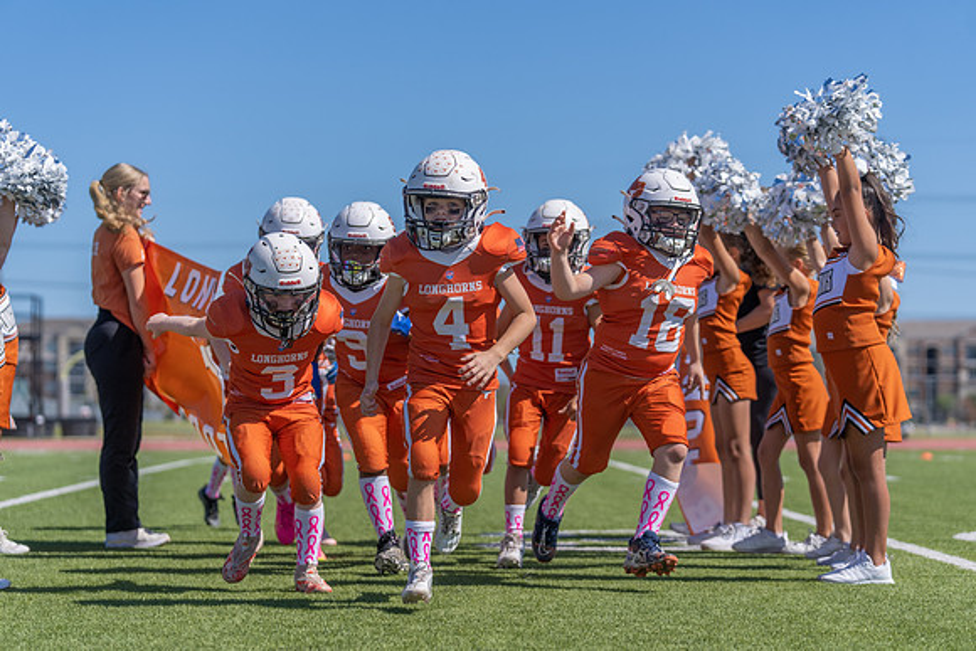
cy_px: 326
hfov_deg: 20.0
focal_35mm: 102
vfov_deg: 13.4
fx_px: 2766
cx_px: 488
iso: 125
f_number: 3.5
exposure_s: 1/2500
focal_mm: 102
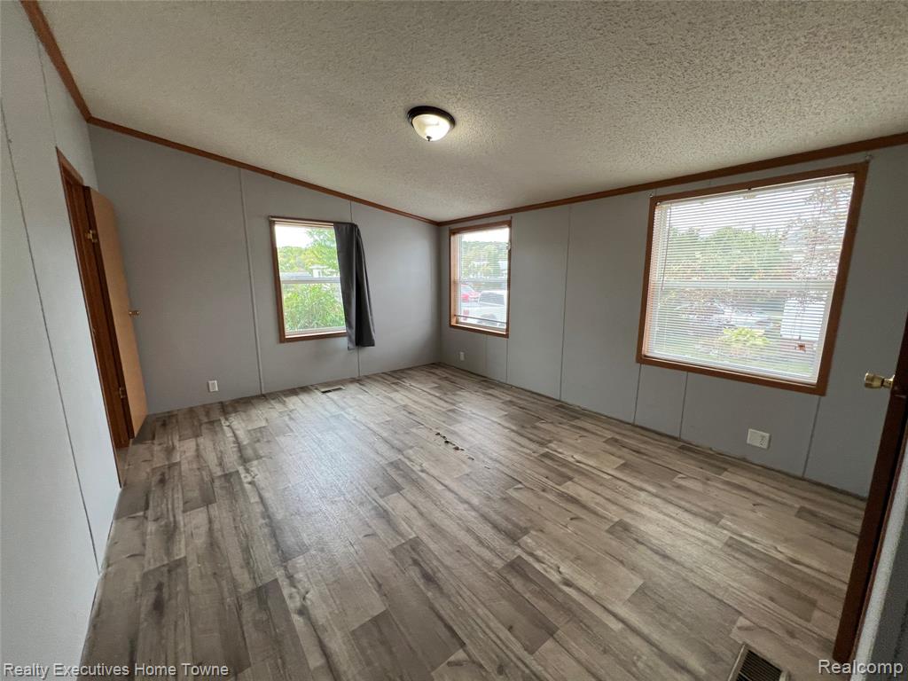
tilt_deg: -10.7
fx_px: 341
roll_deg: -1.8
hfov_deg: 106.2
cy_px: 340
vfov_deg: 89.9
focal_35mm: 13
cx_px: 454
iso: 125
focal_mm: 1.57
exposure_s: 1/99
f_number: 1.8
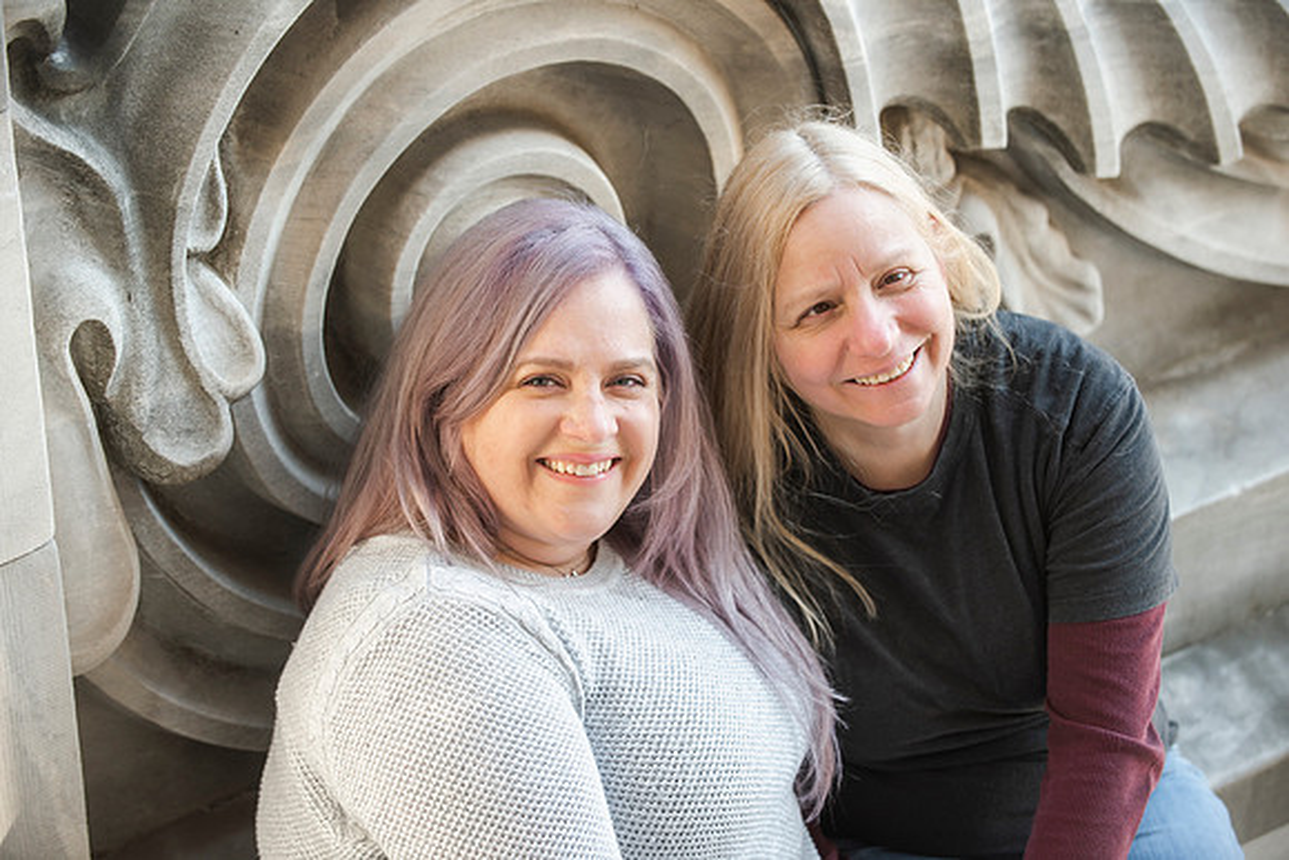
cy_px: 430
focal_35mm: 95
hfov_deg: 21.5
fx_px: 3402
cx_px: 644
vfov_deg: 14.4
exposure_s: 1/400
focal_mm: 95
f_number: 4
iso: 400
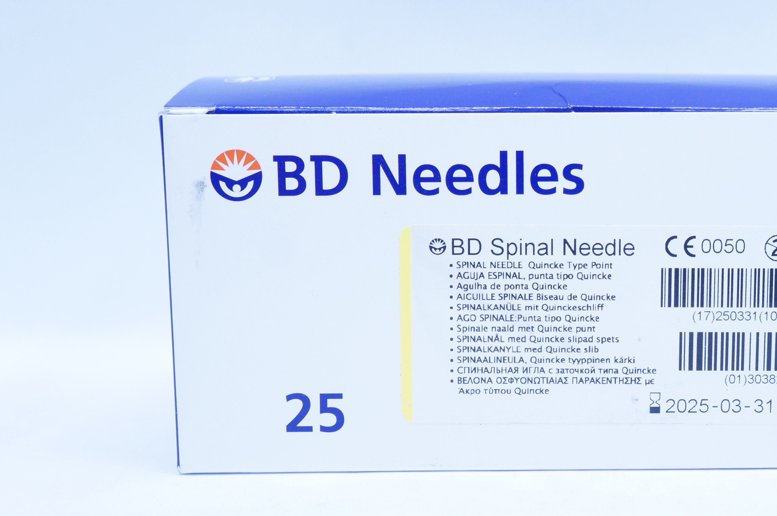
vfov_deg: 21.9
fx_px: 1332
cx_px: 557
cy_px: 294
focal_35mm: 62
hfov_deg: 32.1
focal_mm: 27
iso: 800
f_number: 5.6
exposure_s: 1/100
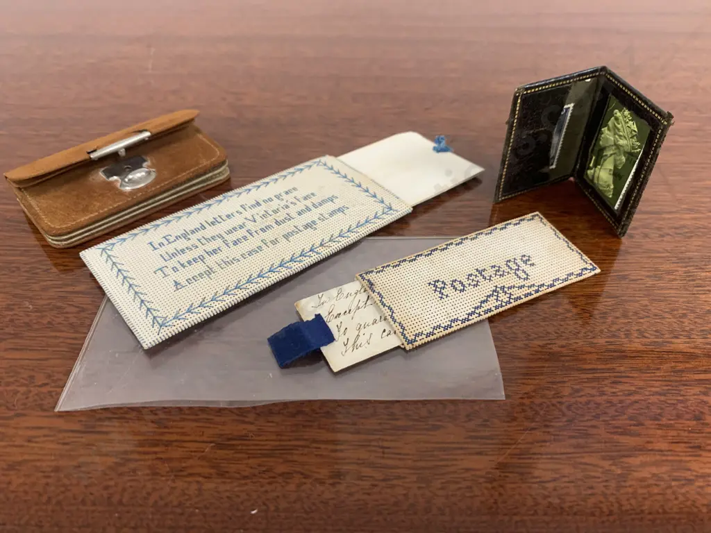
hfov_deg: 67.3
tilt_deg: -44.2
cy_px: 266
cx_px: 356
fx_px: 534
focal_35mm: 26
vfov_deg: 53.1
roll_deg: +0.7
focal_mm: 4.25
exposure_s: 1/50
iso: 160
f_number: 1.8
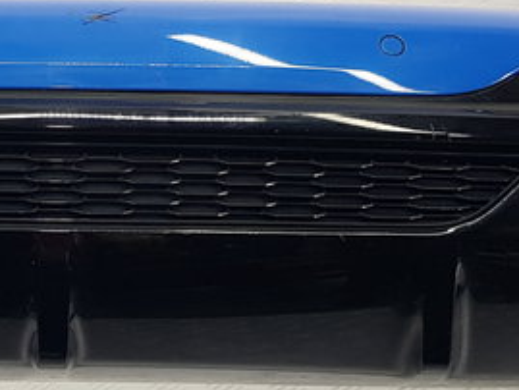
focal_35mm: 99
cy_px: 239
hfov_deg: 19.4
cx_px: 31
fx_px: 1485
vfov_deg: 14.9
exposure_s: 1/100
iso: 64
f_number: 1.7
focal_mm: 4.2
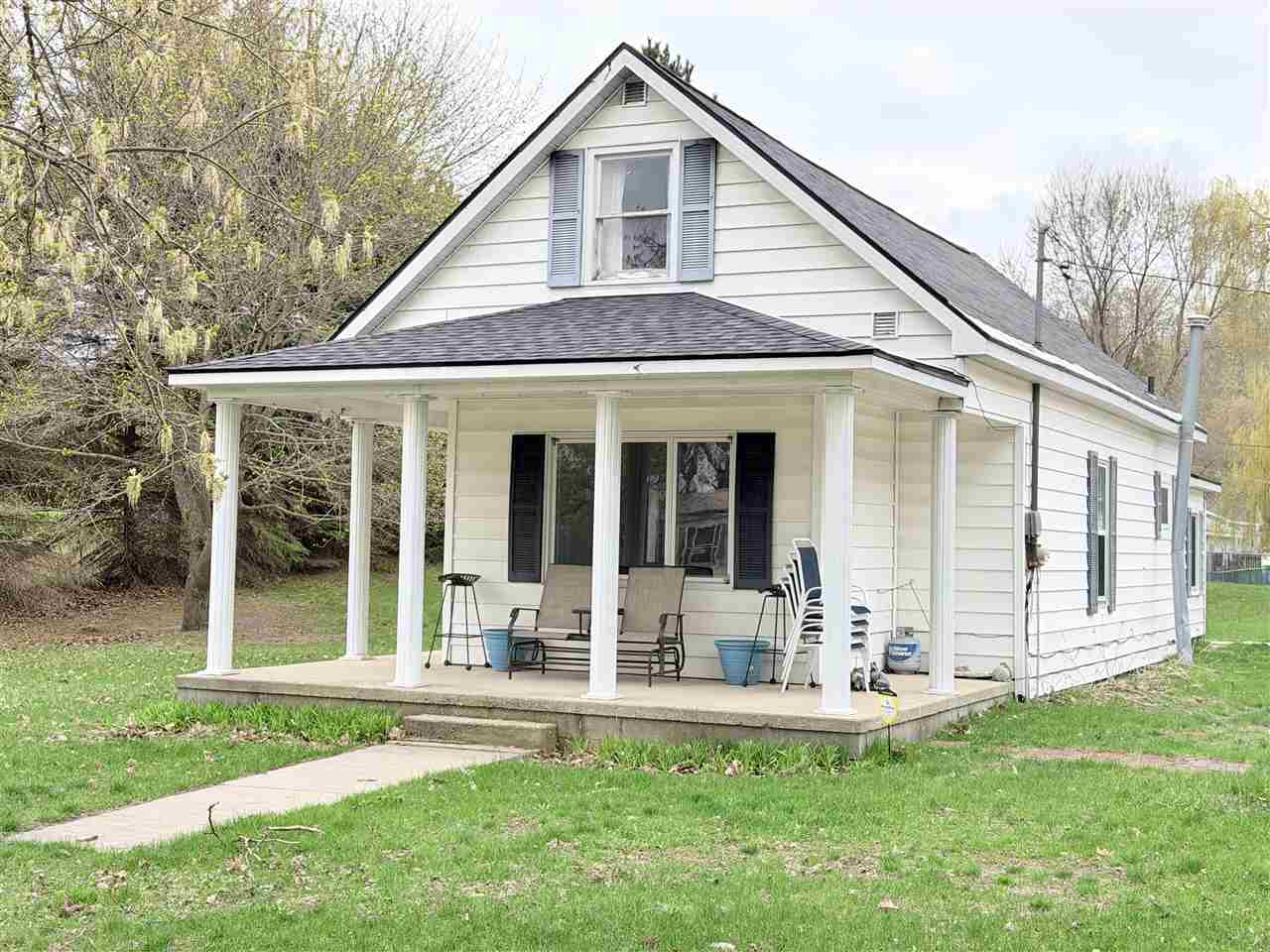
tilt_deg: +2.7
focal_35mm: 48
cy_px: 476
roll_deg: -0.9
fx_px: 1761
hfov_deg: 39.7
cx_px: 635
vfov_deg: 30.3
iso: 80
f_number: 1.78
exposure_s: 1/1715
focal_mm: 6.76
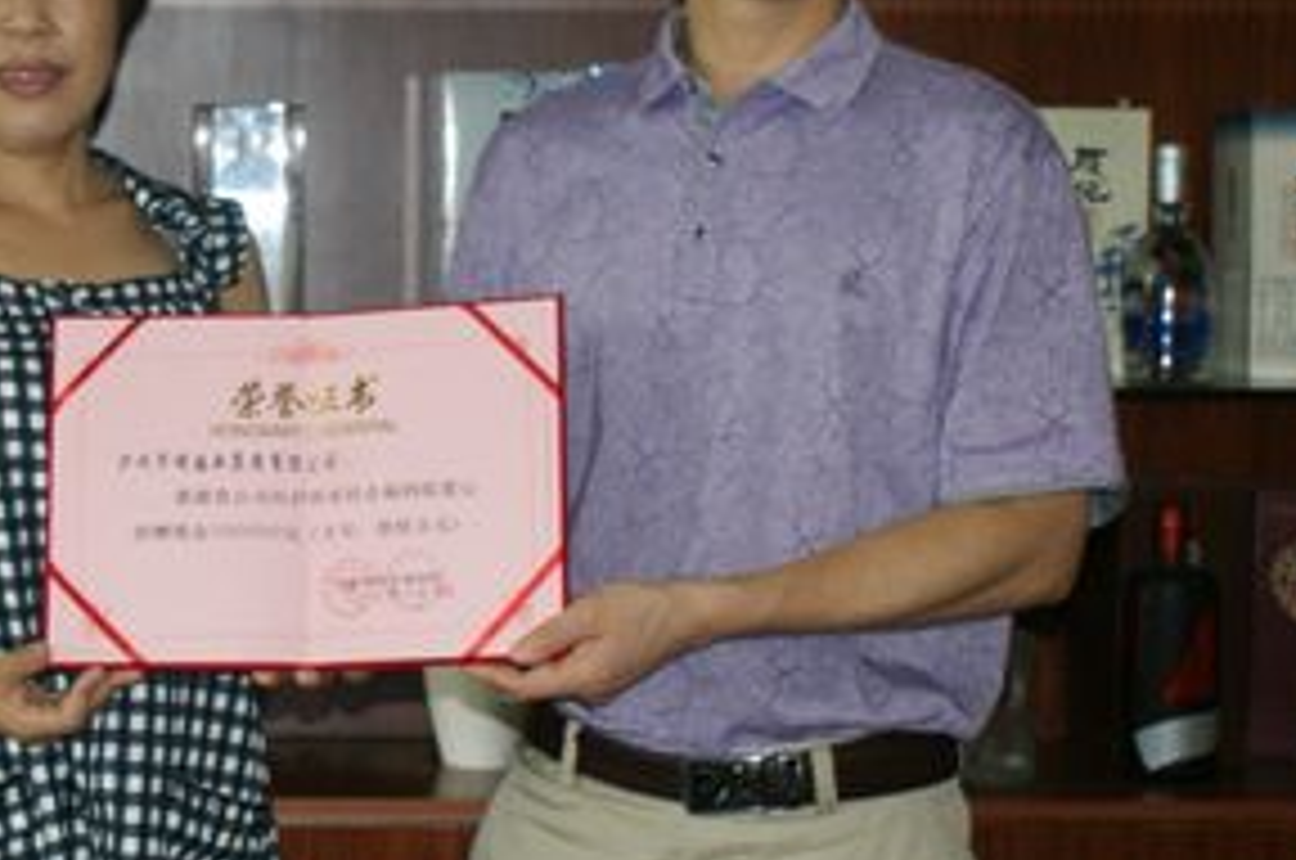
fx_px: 3091
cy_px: 376
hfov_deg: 22.9
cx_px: 76
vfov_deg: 15.8
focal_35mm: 86
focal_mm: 30
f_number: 5.6
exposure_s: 1/60
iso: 400
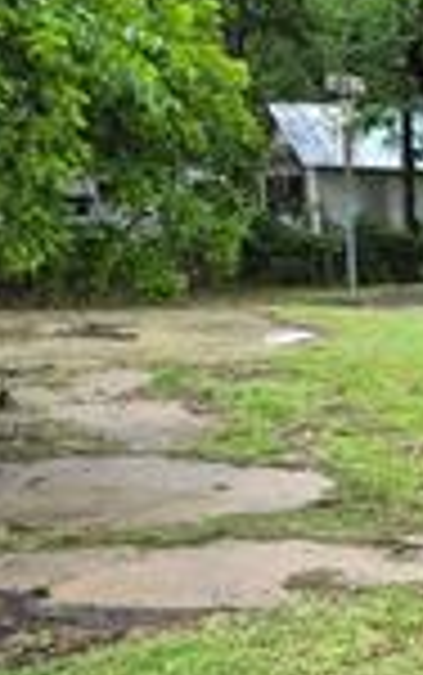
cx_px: 720
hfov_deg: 14.9
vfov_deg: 25.3
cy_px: 657
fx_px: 1436
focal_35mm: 78
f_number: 1.8
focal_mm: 5.4
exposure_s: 1/180
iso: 160
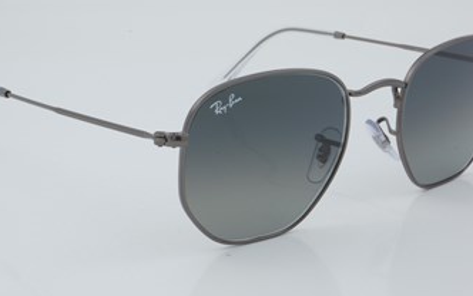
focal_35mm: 92
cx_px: 235
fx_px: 1187
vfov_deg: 14.2
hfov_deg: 22.5
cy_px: 138
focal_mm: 50
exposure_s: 1/4
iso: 100
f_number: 29
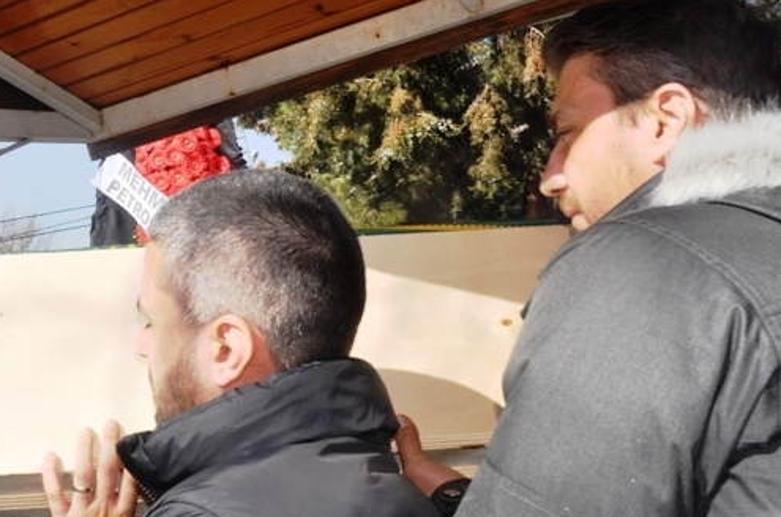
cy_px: 151
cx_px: 181
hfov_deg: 34.9
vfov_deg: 24.0
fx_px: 1208
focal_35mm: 56
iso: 200
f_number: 18
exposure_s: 1/200
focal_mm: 23
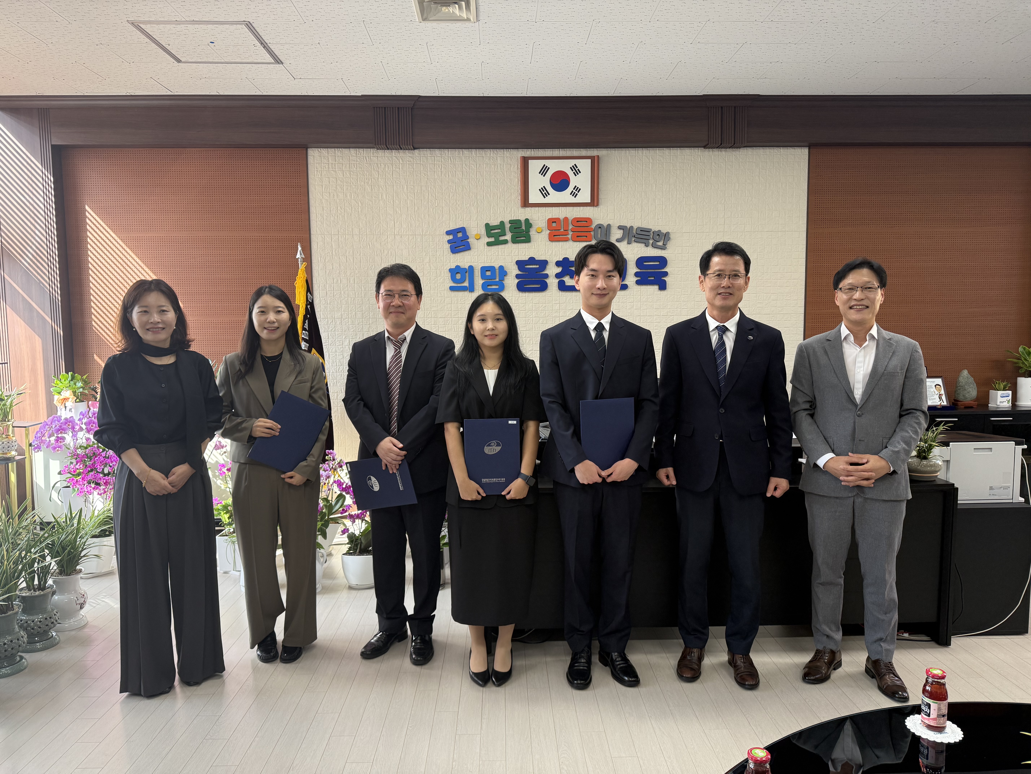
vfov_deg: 56.8
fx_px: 715
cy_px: 387
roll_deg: +0.2
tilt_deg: -3.3
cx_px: 516
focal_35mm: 24
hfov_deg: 71.6
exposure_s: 1/120
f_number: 1.78
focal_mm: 6.76
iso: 160
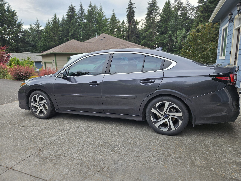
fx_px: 160
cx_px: 120
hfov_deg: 73.9
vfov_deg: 58.9
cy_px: 90
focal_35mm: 23
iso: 25
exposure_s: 1/367
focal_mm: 5.4
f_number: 1.8
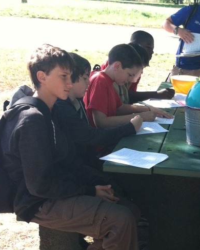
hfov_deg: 19.9
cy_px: 164
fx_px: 555
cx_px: 190
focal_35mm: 75
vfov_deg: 25.3
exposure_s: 1/232
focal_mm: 3.85
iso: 80
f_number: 2.8
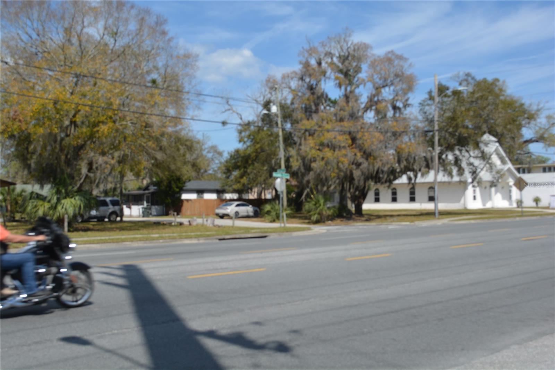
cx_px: 278
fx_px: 647
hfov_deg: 46.4
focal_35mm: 42
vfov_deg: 31.9
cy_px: 185
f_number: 8
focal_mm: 28
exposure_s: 1/250
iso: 110
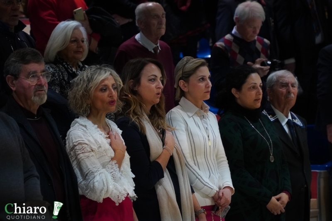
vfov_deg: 8.9
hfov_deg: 13.3
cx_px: 166
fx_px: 1425
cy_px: 110
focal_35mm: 154
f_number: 4.5
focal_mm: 103
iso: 3200
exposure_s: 1/160
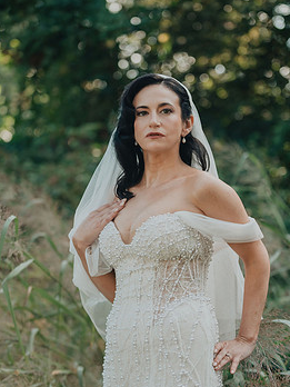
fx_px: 1084
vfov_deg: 20.2
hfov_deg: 15.2
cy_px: 181
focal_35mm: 97
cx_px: 163
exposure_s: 1/3200
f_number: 2.8
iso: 800
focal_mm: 78
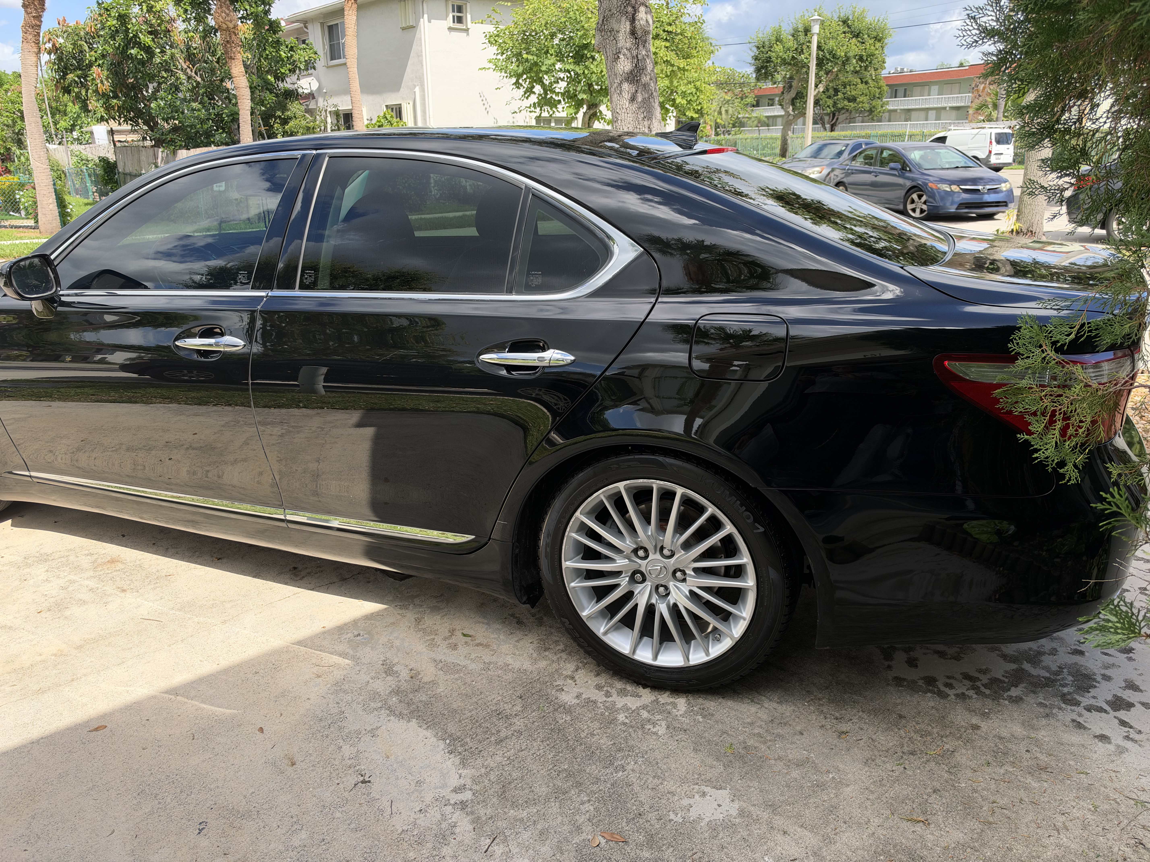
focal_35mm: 24
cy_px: 431
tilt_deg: -18.7
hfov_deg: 71.6
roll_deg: +0.2
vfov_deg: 56.8
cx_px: 575
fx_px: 797
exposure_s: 1/1484
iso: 100
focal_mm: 6.93
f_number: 1.8
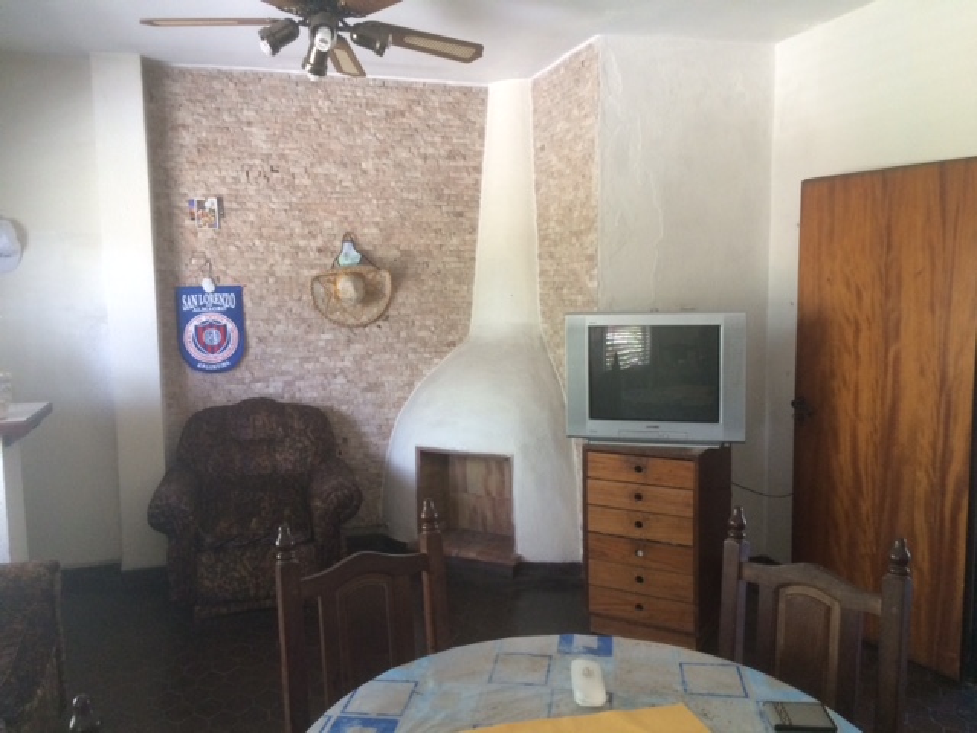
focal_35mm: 29
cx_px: 488
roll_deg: +2.0
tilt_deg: -6.2
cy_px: 366
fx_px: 818
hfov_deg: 61.7
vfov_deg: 48.2
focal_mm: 4.15
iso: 160
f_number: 2.2
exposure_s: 1/30
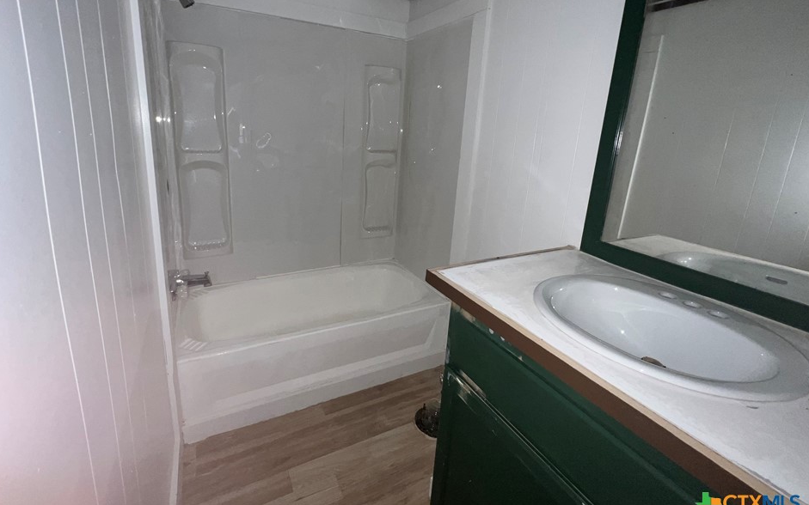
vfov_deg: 74.0
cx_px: 381
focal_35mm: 15
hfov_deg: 101.3
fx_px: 331
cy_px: 204
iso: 80
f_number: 1.8
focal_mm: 1.57
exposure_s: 1/50
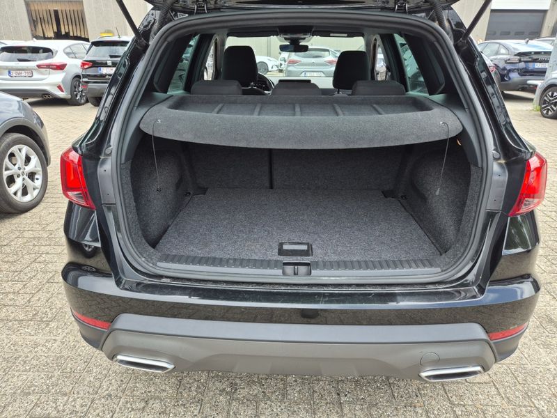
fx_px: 370
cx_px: 278
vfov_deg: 58.9
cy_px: 209
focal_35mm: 23
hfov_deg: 73.9
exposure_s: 1/301
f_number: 1.8
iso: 25
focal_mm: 5.4
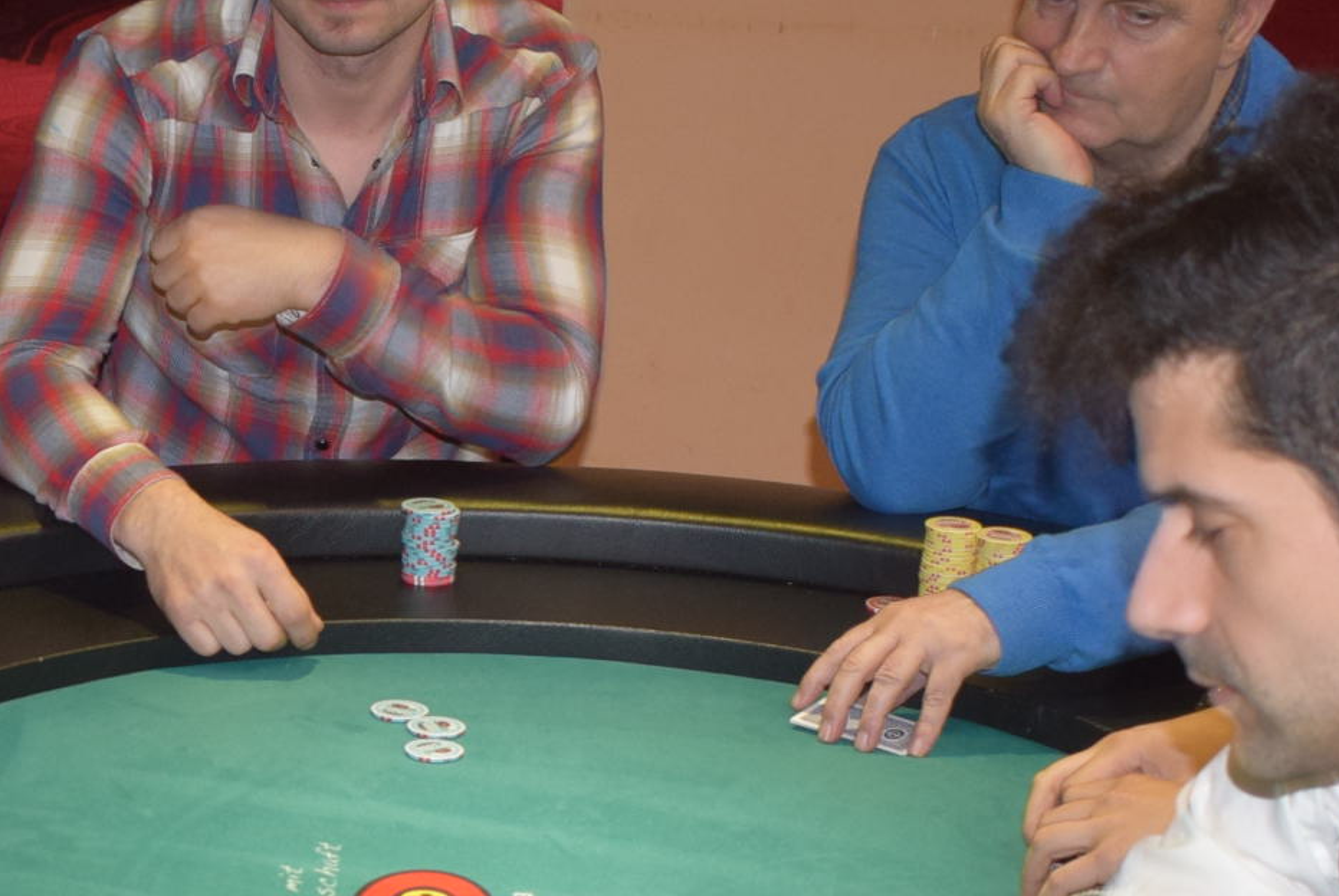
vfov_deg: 12.8
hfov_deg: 18.7
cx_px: -13
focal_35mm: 106
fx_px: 3947
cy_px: 827
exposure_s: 1/30
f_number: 3.8
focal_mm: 22
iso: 800
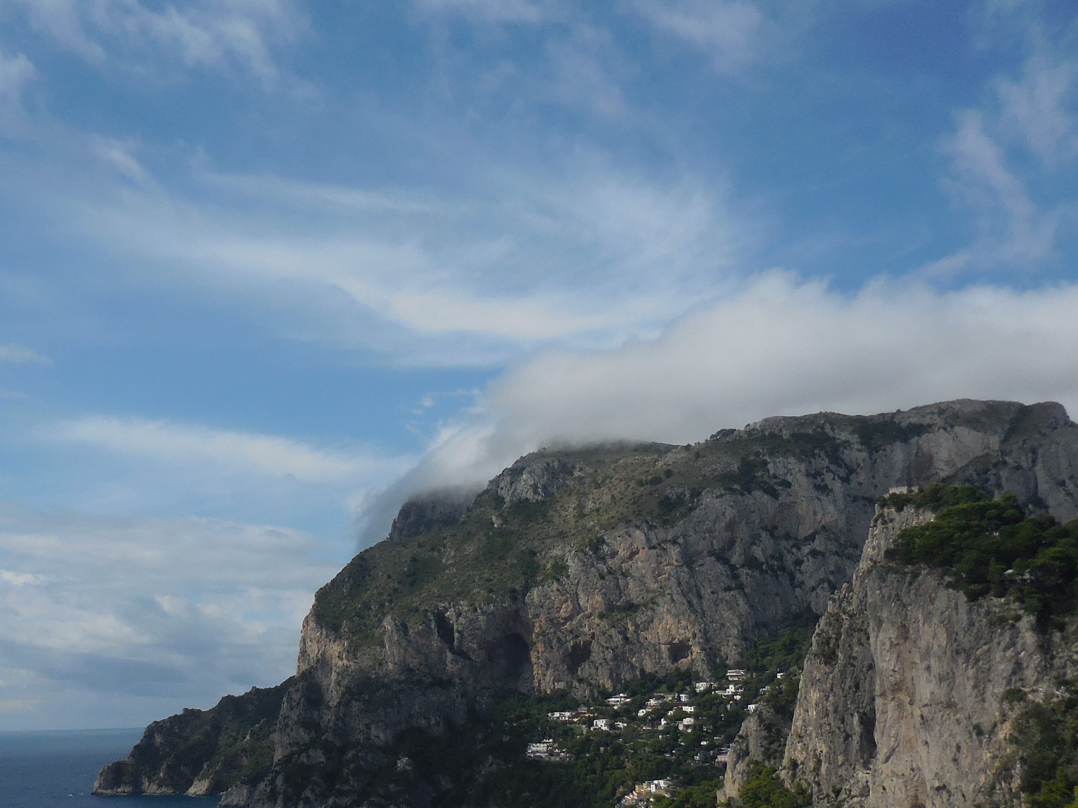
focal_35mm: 41
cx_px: 401
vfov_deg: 34.7
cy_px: 563
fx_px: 1277
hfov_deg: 45.4
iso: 125
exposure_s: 1/1000
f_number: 6.6
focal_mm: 4.5
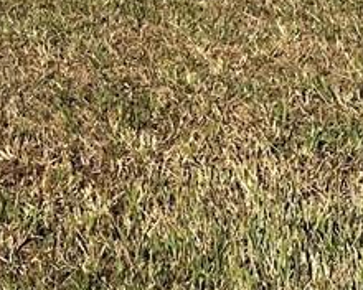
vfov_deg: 8.6
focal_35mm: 170
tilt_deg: +1.1
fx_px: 1826
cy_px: -272
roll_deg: +0.7
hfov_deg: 11.3
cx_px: 36
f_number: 1.78
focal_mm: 6.86
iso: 80
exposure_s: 1/6623
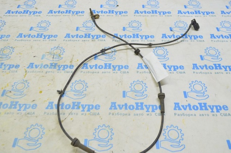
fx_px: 211
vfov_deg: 39.9
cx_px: 116
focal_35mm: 33
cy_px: 76
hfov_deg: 57.3
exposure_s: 1/20
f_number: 5.6
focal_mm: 22
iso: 400
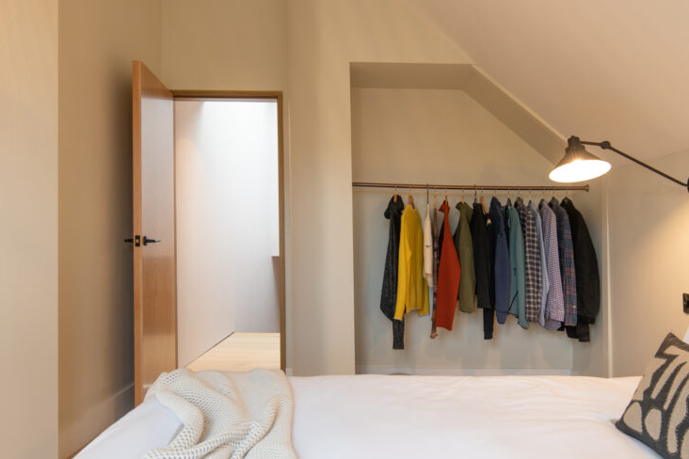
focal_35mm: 27
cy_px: 249
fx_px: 517
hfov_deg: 67.3
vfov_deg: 47.9
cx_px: 371
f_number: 5.6
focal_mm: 19
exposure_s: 1/10
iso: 200
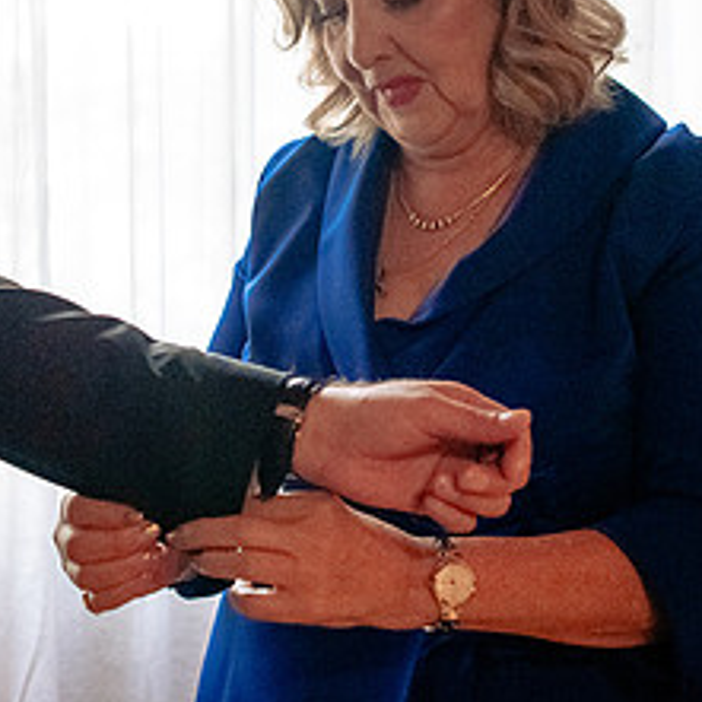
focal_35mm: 78
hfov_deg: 22.0
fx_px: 1790
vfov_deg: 22.1
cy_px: 208
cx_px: 181
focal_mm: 35
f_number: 3.5
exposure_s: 1/160
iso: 6400
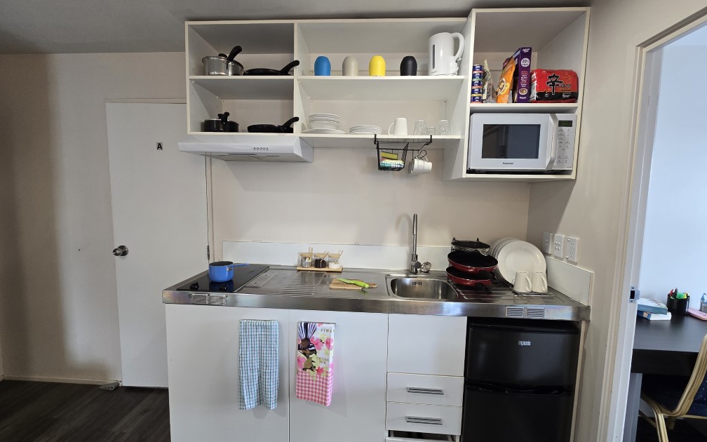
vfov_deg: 78.6
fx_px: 270
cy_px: 220
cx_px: 356
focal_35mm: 14
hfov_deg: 105.3
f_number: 2.2
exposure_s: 1/50
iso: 125
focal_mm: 2.2
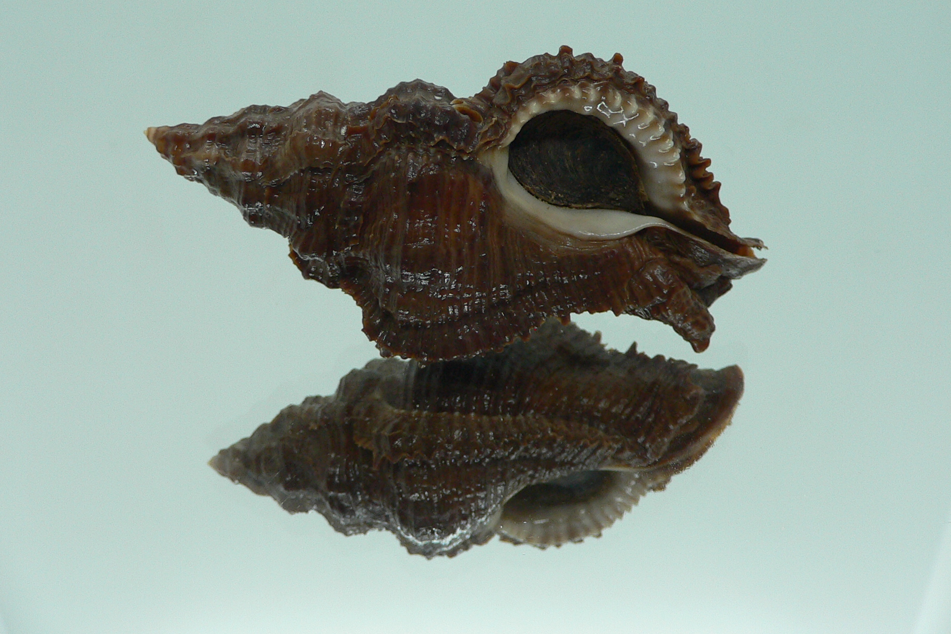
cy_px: 252
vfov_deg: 33.3
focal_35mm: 40
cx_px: 477
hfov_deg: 48.5
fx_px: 1056
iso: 100
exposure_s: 1/60
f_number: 2.8
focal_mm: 4.6
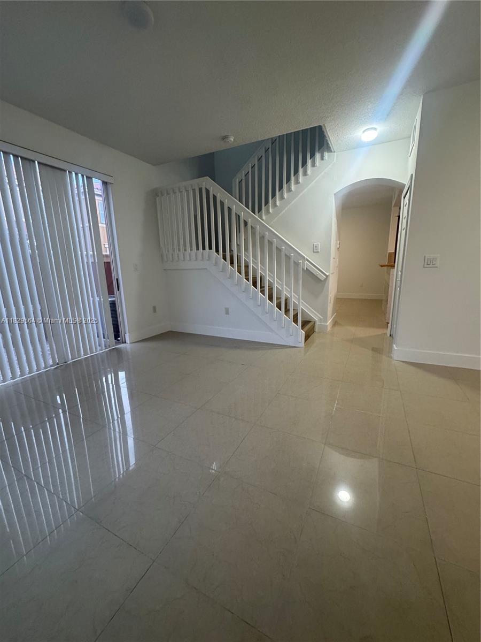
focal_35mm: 14
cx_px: 240
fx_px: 259
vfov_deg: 102.1
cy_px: 321
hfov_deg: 85.7
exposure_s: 1/60
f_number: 2.2
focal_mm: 2.22
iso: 250
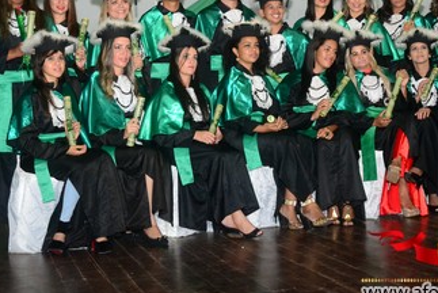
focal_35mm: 65
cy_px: 113
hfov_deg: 31.0
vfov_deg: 21.0
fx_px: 788
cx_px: 248
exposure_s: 1/80
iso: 3200
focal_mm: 31
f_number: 5.6
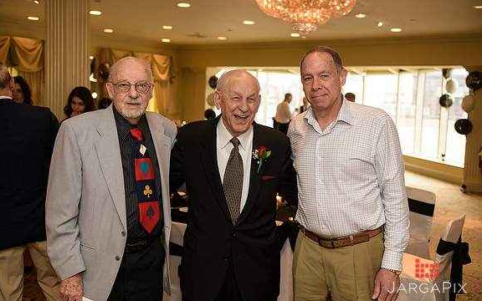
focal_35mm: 39
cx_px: 240
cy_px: 147
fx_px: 512
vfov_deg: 32.8
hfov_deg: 50.4
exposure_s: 1/125
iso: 1000
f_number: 3.2
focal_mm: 38
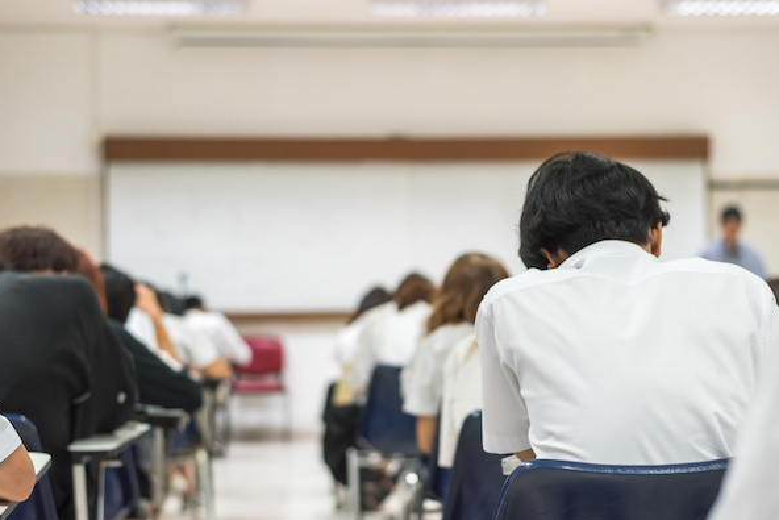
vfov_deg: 18.0
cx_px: 388
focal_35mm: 76
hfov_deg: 26.6
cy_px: 262
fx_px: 1645
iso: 500
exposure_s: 1/160
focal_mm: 50
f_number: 2.8
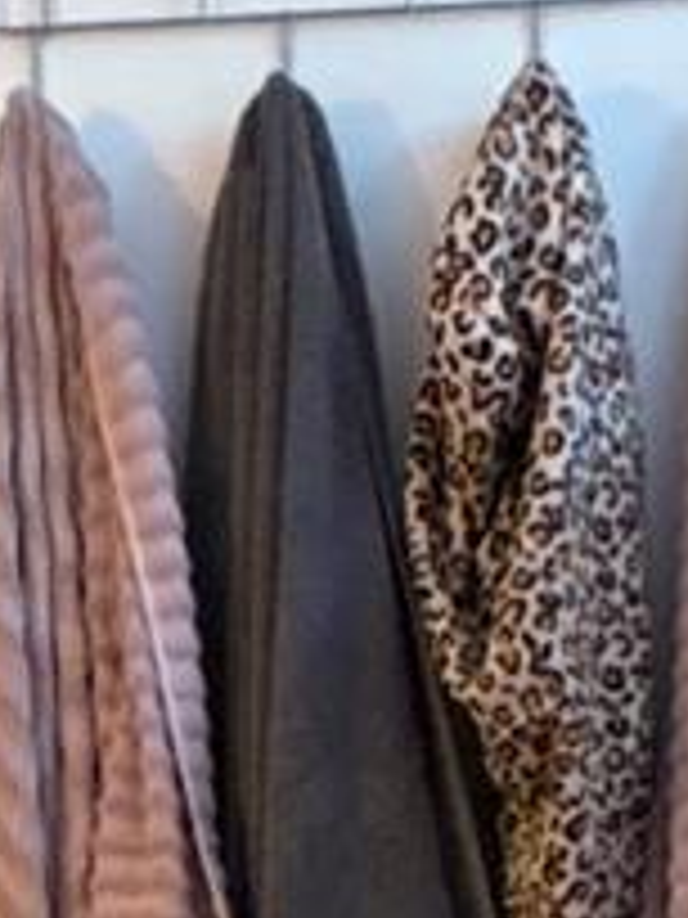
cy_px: 2034
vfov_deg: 14.4
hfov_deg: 14.3
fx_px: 2730
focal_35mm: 103
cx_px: 452
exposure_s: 1/60
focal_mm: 2.22
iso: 400
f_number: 2.2
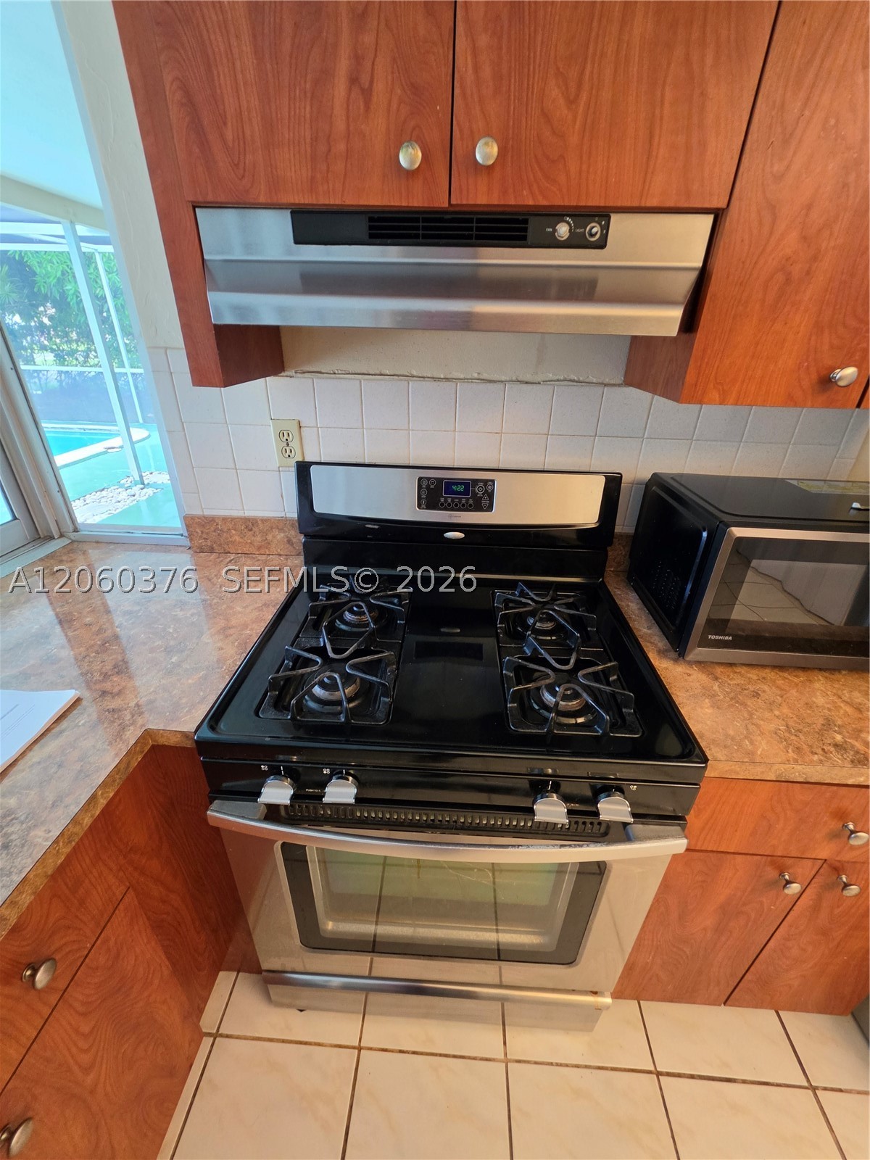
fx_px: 436
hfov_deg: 89.9
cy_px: 580
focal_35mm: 13
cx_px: 435
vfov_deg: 106.2
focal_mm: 2.2
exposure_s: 1/60
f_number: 1.9
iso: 200
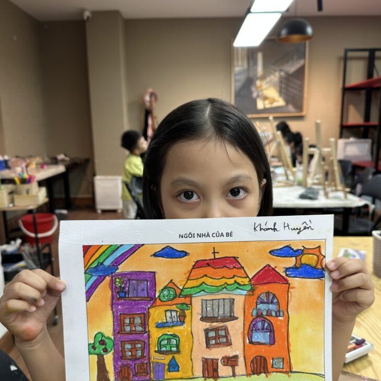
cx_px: 192
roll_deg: +0.2
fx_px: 361
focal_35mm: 29
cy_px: 214
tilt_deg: -11.7
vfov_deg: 55.5
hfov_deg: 55.6
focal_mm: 6.86
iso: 64
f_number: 1.78
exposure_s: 1/100
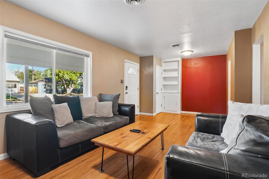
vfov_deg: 72.0
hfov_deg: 95.0
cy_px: 90
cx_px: 134
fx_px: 123
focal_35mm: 16
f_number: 8
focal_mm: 11
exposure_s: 1/8
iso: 500
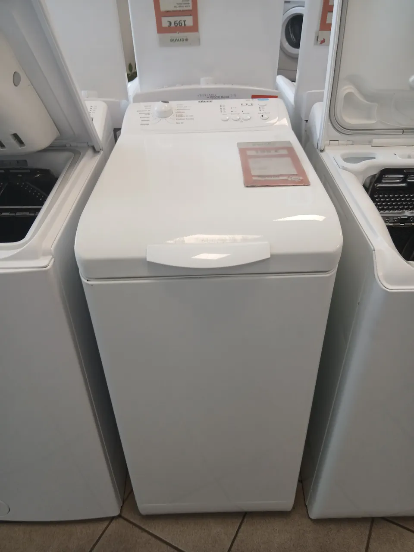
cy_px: 276
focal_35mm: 26
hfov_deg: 53.1
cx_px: 207
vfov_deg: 67.3
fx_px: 415
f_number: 1.8
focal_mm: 3.98
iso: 64
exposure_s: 1/50
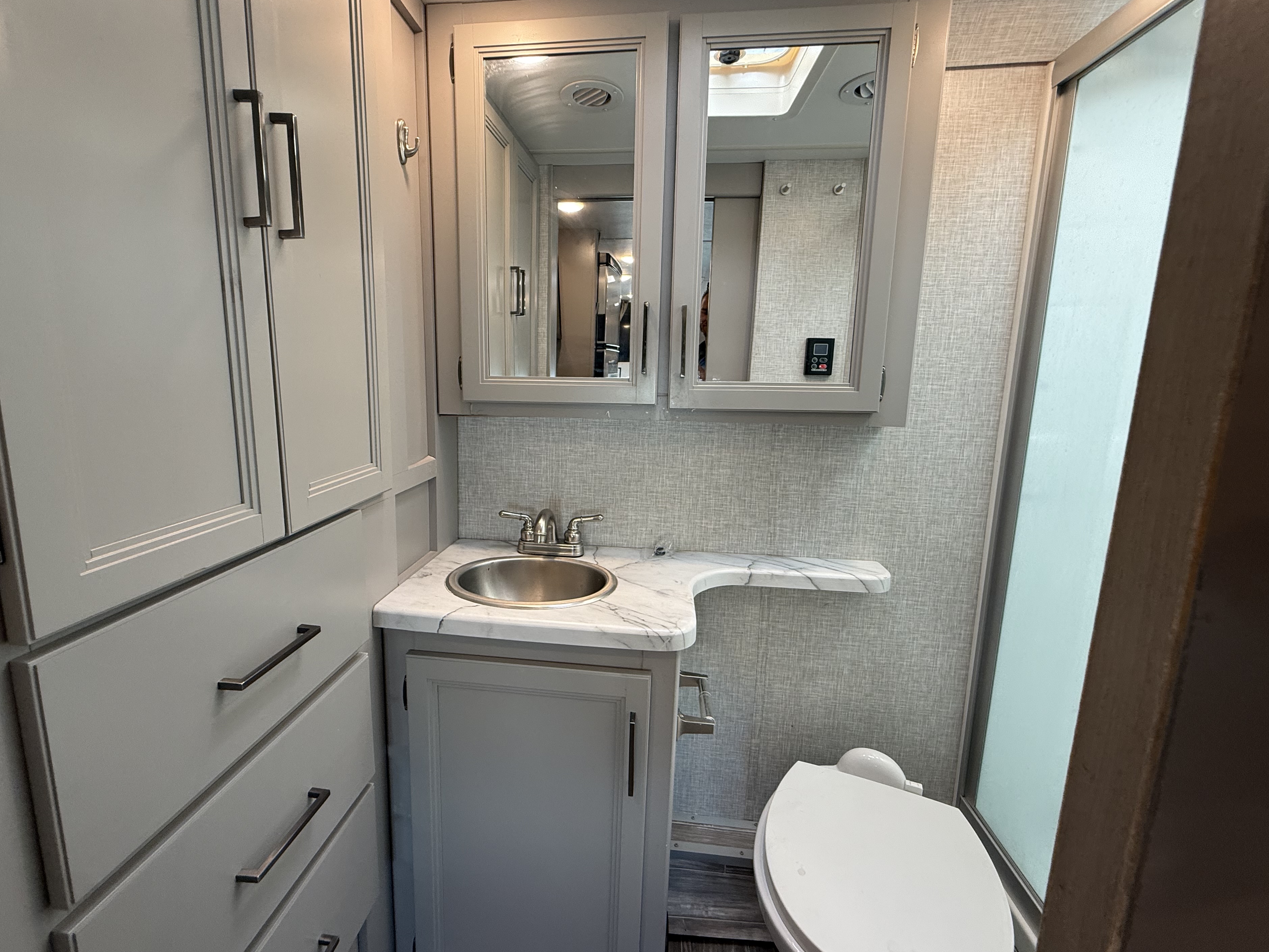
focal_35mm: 15
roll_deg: -0.7
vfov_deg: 81.7
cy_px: 457
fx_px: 550
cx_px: 605
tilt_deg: -9.0
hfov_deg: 98.1
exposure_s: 1/99
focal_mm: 2.22
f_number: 2.2
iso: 160
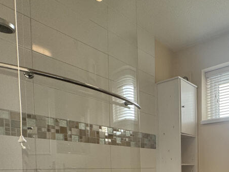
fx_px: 212
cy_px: 174
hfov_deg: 47.5
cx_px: 227
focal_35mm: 32
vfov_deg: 38.9
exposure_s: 1/100
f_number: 2.2
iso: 80
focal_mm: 2.22
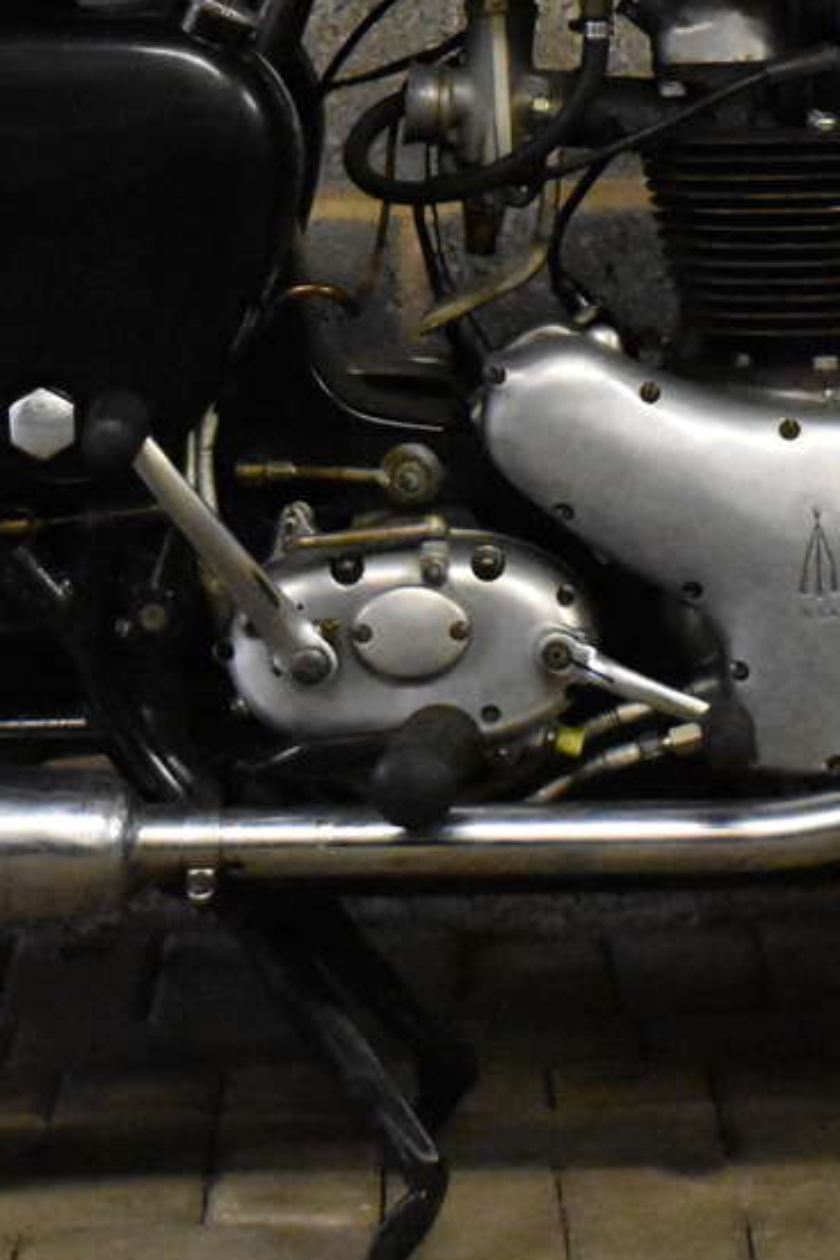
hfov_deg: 10.1
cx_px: 511
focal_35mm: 136
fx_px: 4753
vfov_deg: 15.0
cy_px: 241
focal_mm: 25
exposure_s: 1/125
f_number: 4
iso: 8000
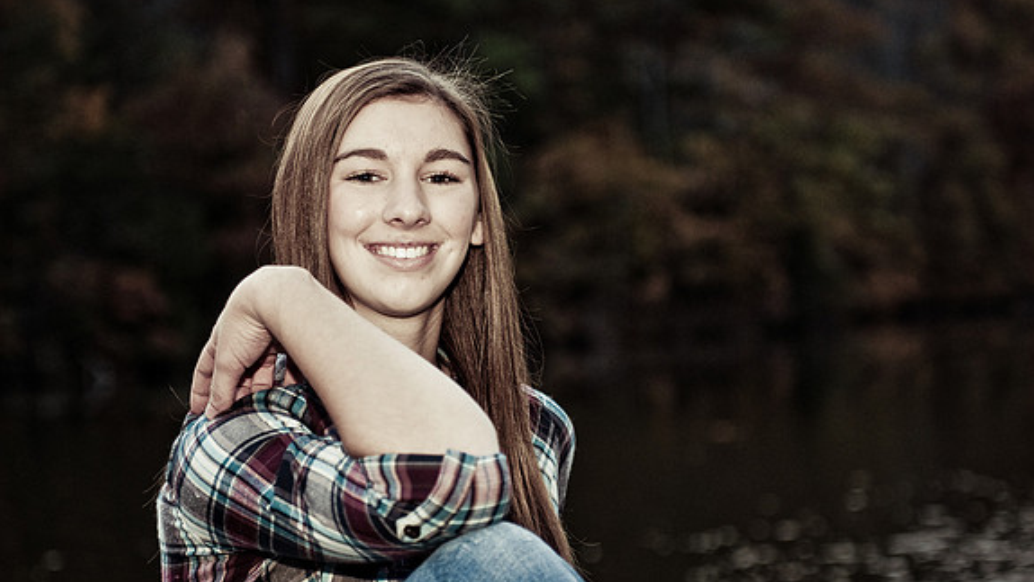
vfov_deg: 10.9
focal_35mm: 111
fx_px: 3044
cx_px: 521
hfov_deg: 19.3
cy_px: 298
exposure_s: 1/60
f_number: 2.8
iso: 100
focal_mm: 70
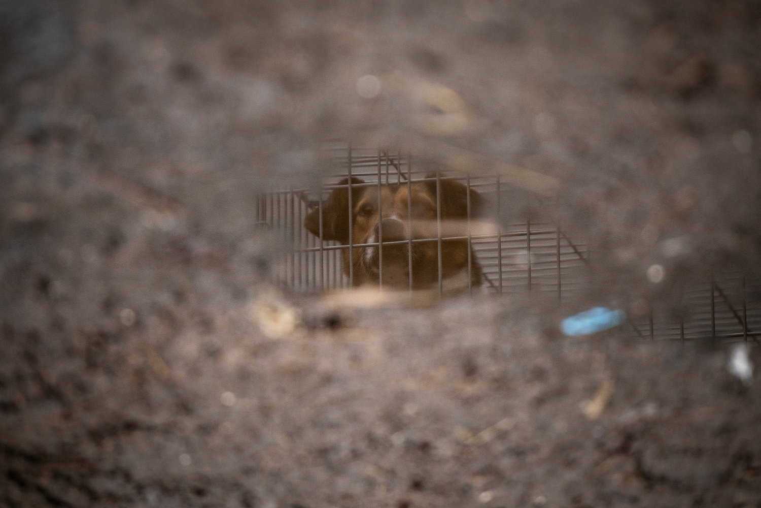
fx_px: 4227
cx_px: 380
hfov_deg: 10.3
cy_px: 254
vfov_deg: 6.9
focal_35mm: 200
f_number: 4
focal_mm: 200
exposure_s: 1/1250
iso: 800
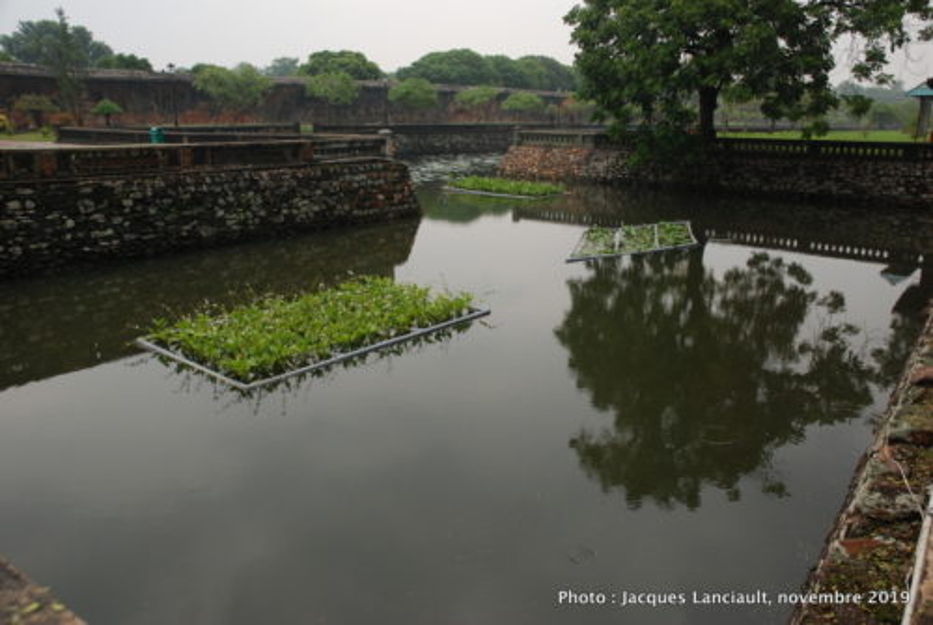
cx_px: 466
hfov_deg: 67.3
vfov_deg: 48.1
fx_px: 701
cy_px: 312
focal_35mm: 27
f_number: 9
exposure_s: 1/160
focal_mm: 18
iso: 400
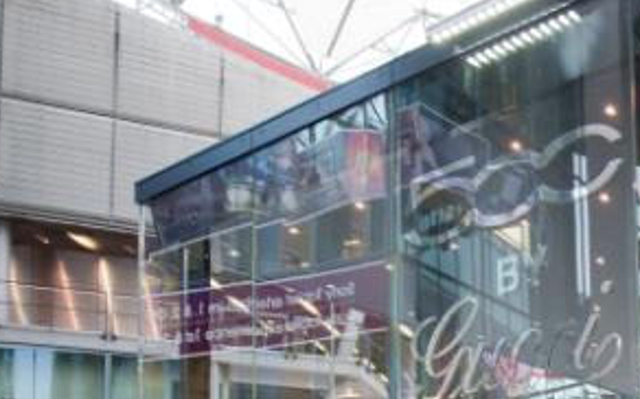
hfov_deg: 29.9
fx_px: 871
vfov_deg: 21.8
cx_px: 881
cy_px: 586
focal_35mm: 50
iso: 200
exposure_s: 1/25
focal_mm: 14
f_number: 2.8
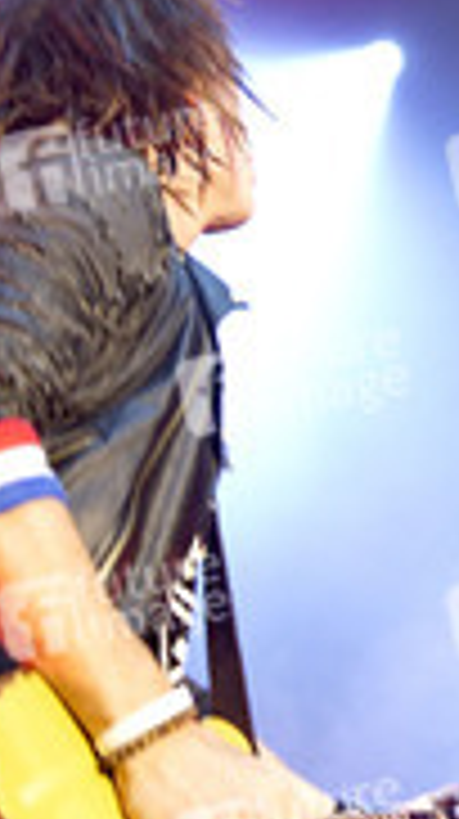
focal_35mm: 114
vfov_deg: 18.7
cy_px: 270
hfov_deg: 10.3
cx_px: 621
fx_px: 2474
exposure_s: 1/200
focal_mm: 44
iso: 1600
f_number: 3.5
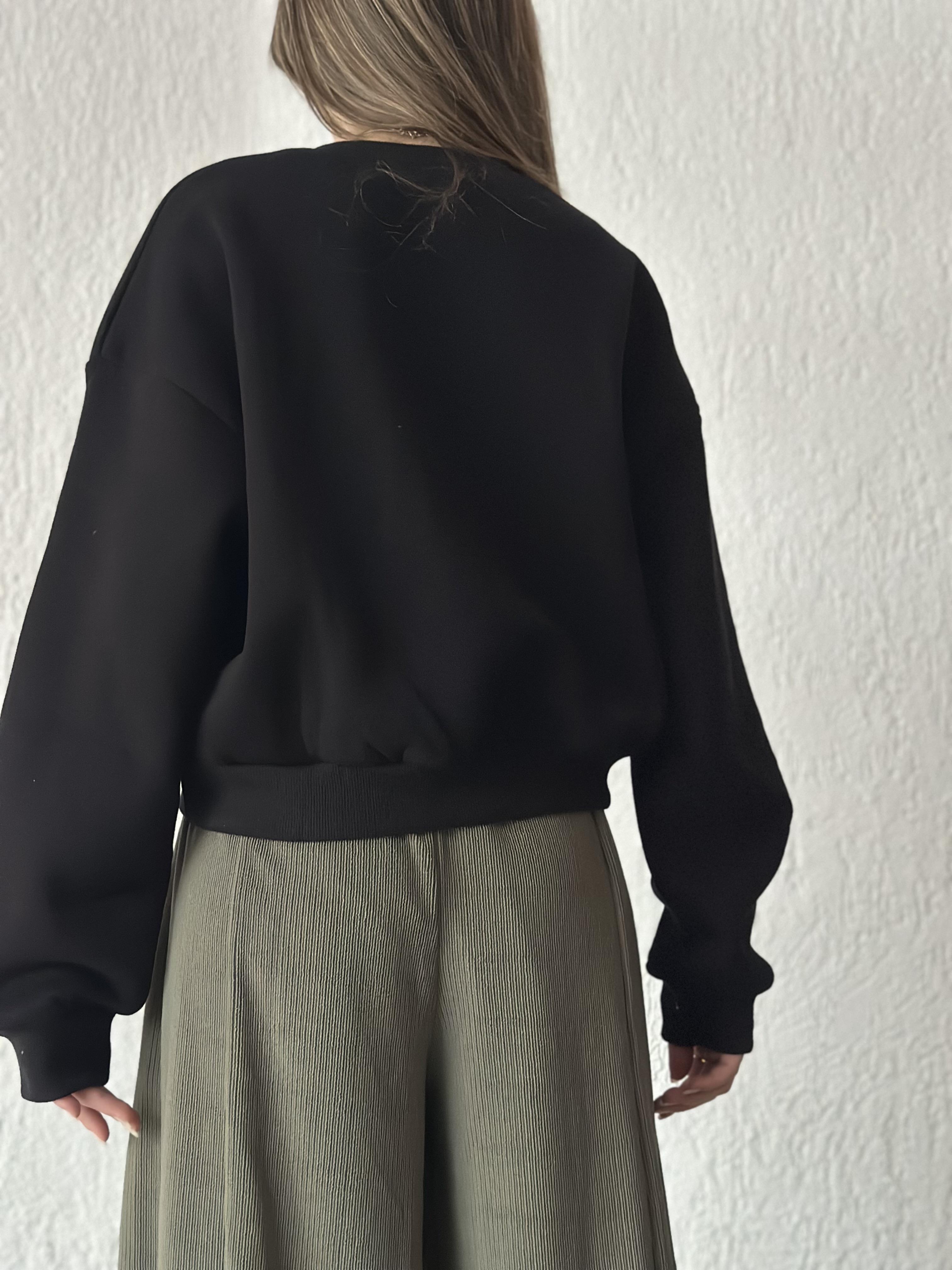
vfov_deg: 39.7
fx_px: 1760
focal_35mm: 48
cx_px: 476
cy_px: 635
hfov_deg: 30.3
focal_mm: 6.86
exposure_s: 1/30
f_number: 1.78
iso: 1000
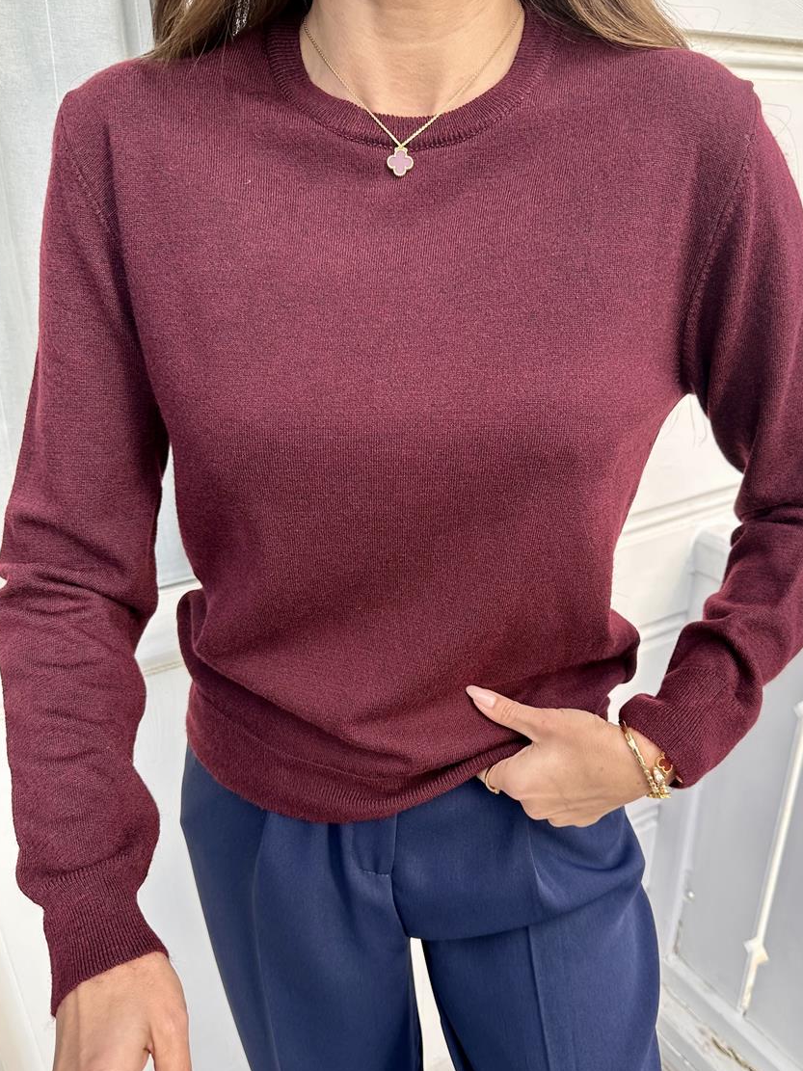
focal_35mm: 28
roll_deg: -1.3
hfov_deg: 49.6
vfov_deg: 63.3
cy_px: 590
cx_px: 454
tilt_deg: -25.7
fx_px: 866
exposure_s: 1/197
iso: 80
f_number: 1.78
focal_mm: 6.86
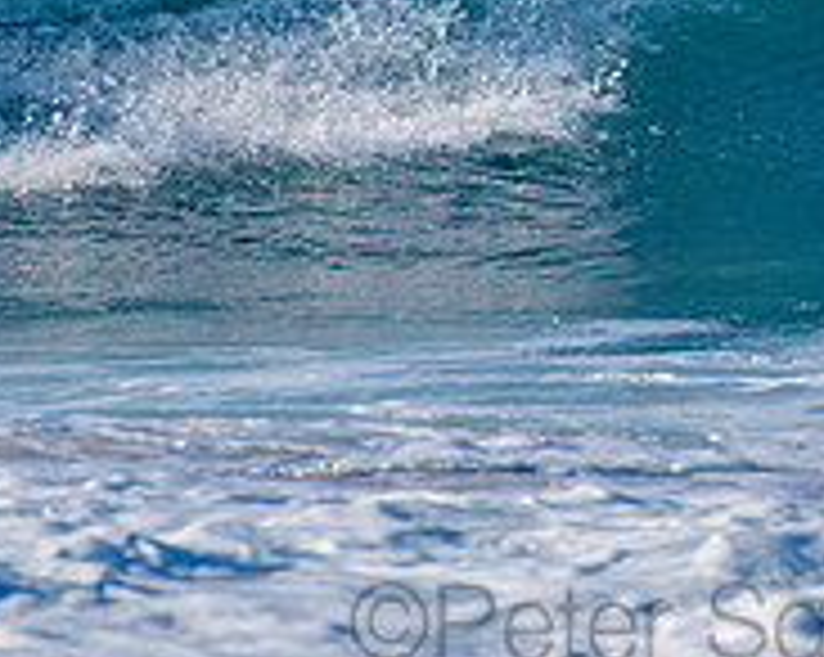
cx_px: 698
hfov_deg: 1.3
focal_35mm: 1489
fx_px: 36274
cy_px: -124
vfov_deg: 1.0
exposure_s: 1/1600
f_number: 5.6
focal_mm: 500
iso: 180
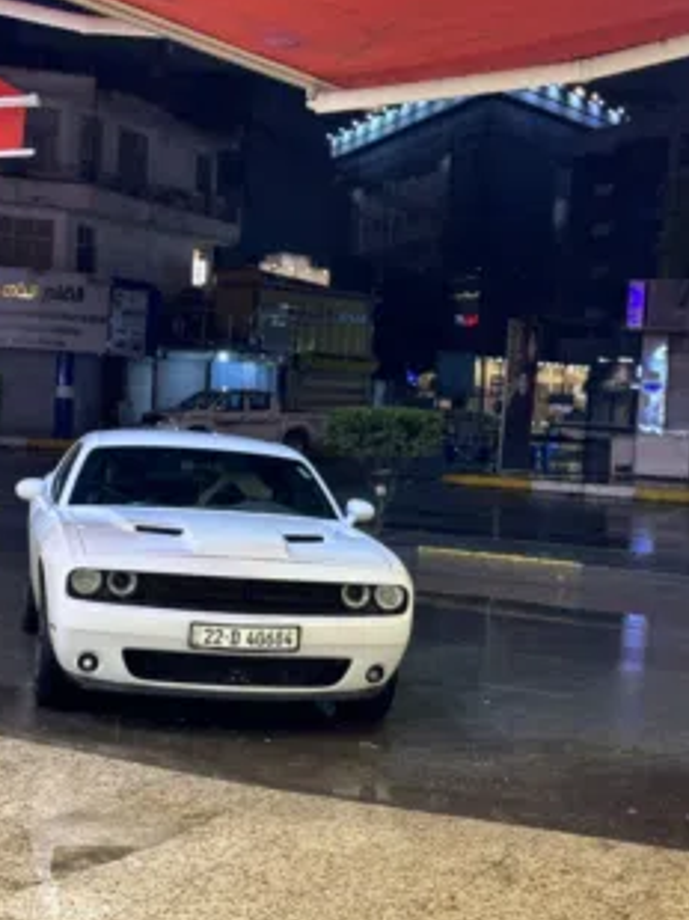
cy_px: 505
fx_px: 1648
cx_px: 282
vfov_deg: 31.2
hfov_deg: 23.6
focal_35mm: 62
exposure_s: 1/51
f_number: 1.78
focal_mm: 6.86
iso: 160
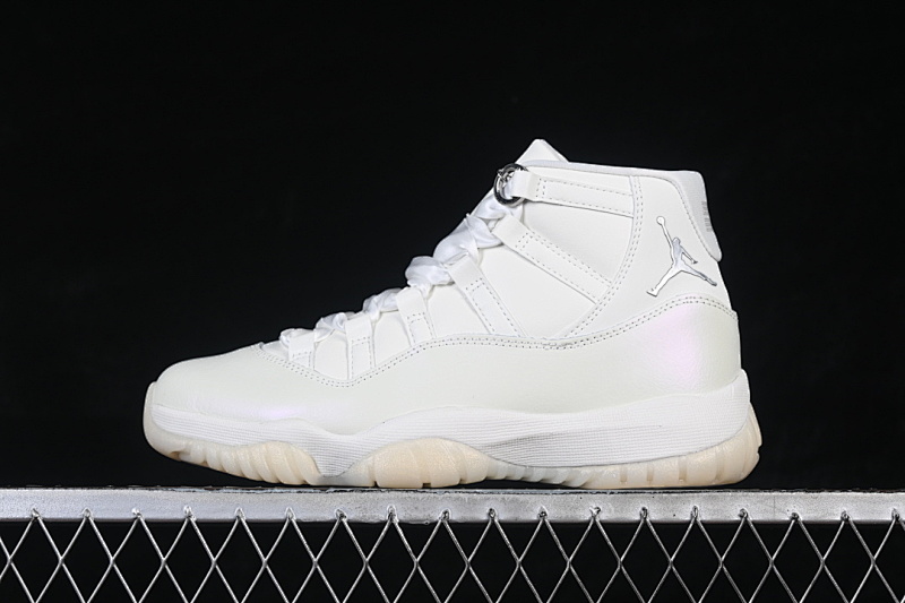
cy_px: 302
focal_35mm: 75
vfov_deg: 18.2
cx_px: 452
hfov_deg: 27.0
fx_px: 1885
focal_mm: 50
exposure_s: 1/80
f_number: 8
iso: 160
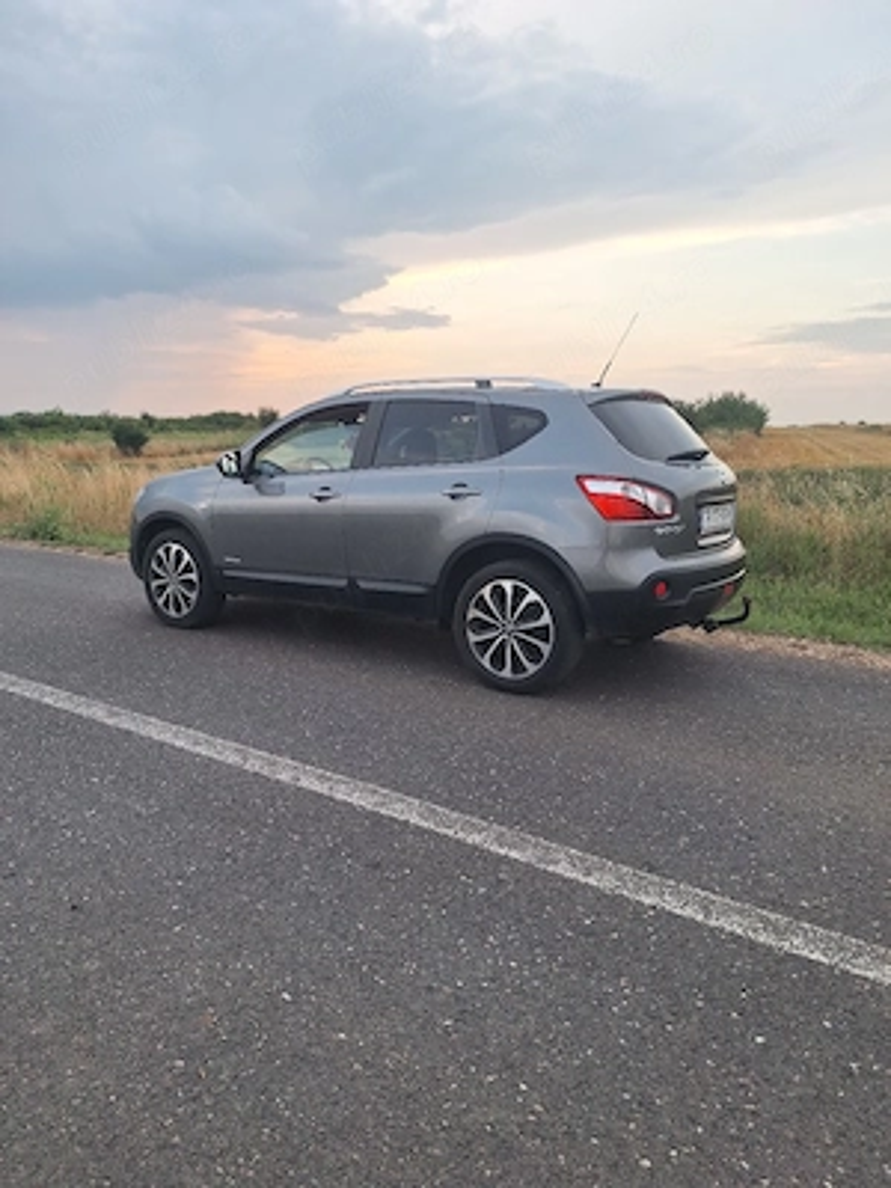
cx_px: 446
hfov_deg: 58.9
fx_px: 789
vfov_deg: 73.9
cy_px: 594
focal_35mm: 23
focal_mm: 5.54
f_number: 1.8
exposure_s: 1/130
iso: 40
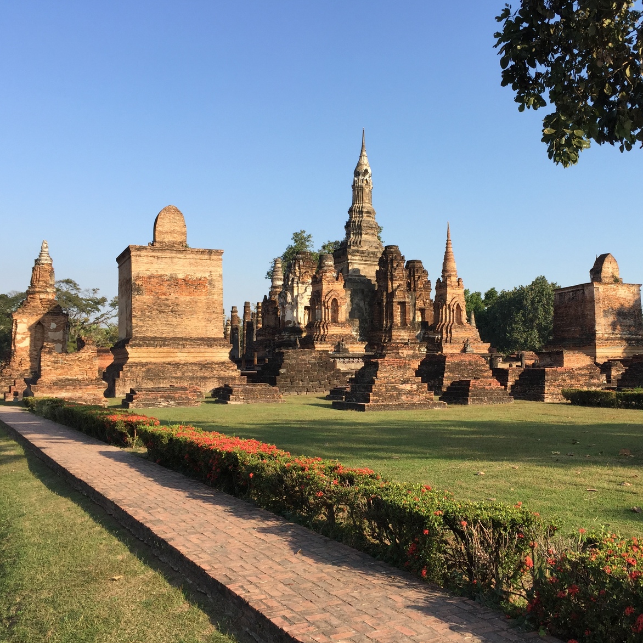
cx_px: 399
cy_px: 316
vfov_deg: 47.2
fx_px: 736
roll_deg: -0.2
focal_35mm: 35
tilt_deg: +4.0
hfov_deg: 46.8
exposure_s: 1/1041
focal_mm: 4.15
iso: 32
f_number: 2.2
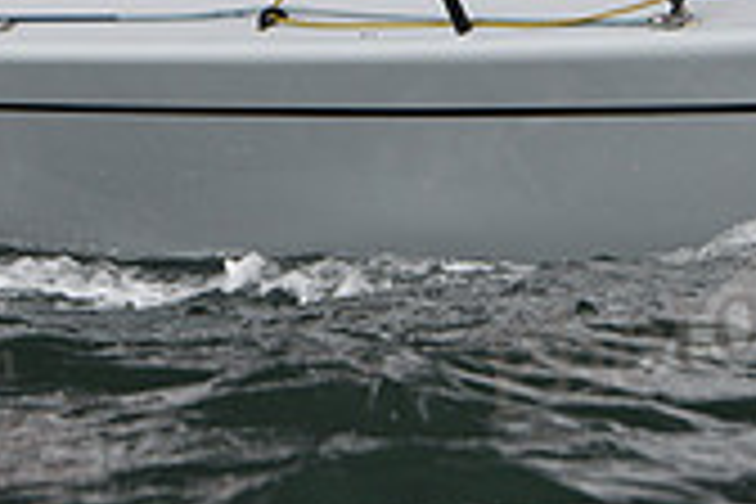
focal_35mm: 603
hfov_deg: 3.4
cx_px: 252
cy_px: -326
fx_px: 12662
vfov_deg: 2.3
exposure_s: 1/1000
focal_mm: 175
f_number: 5.6
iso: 400
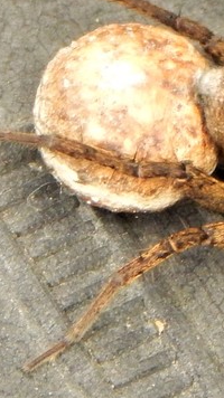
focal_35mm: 540
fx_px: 5707
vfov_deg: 4.0
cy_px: 203
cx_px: 292
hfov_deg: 2.2
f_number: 5.4
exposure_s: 1/200
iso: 400
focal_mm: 37.1
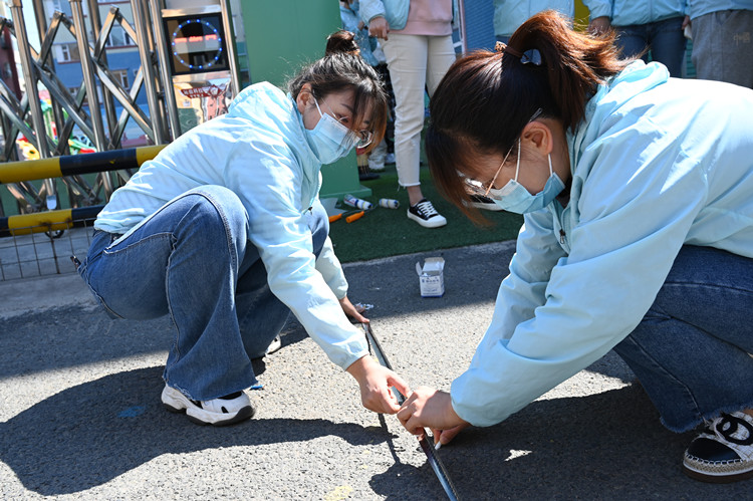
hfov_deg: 57.3
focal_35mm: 33
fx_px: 690
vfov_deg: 39.9
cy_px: 250
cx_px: 376
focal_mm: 33
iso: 250
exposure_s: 1/250
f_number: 8
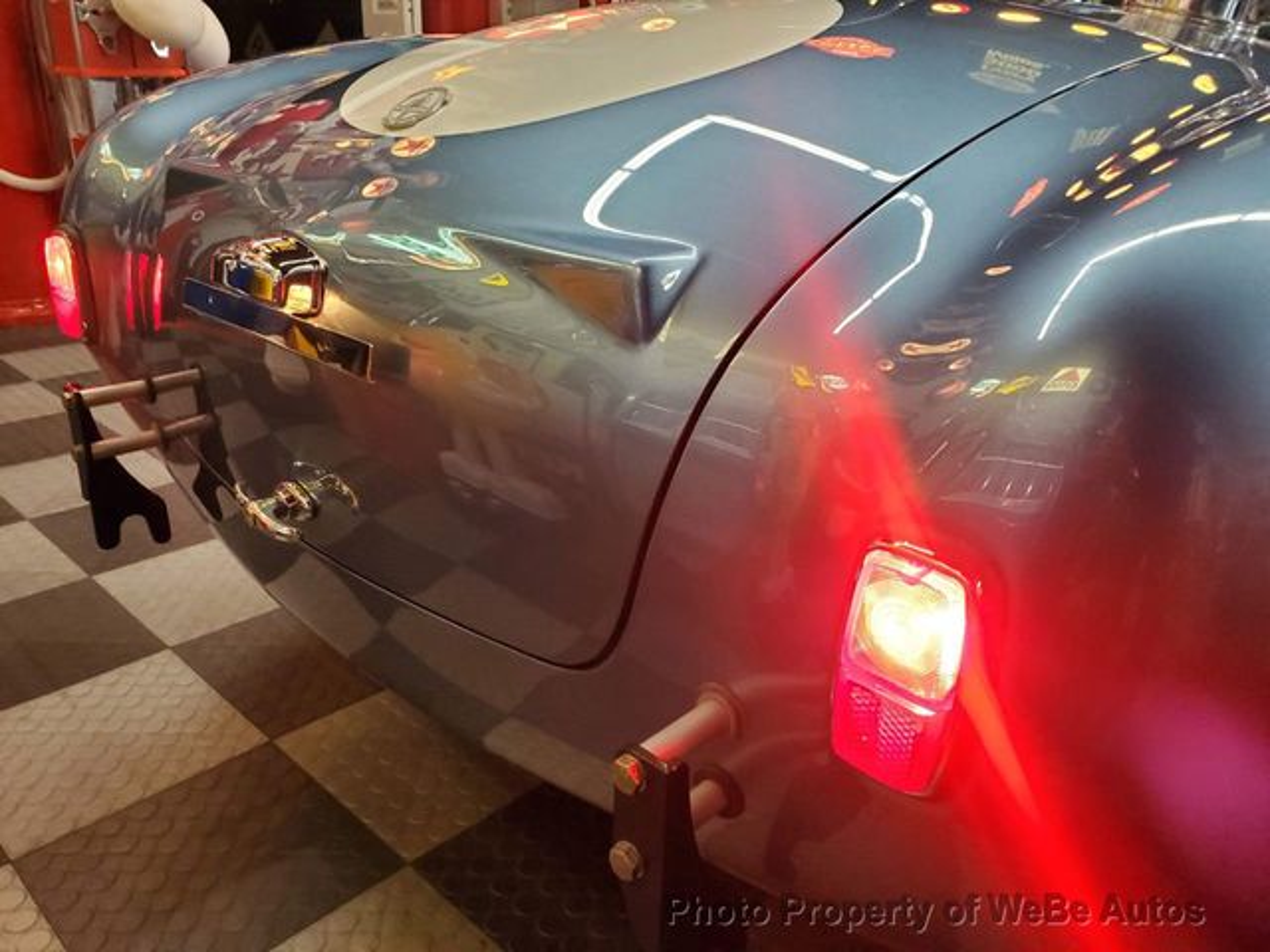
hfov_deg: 67.3
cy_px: 476
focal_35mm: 26
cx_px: 635
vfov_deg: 53.1
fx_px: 954
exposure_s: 1/39
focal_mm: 4.3
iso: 500
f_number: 2.4
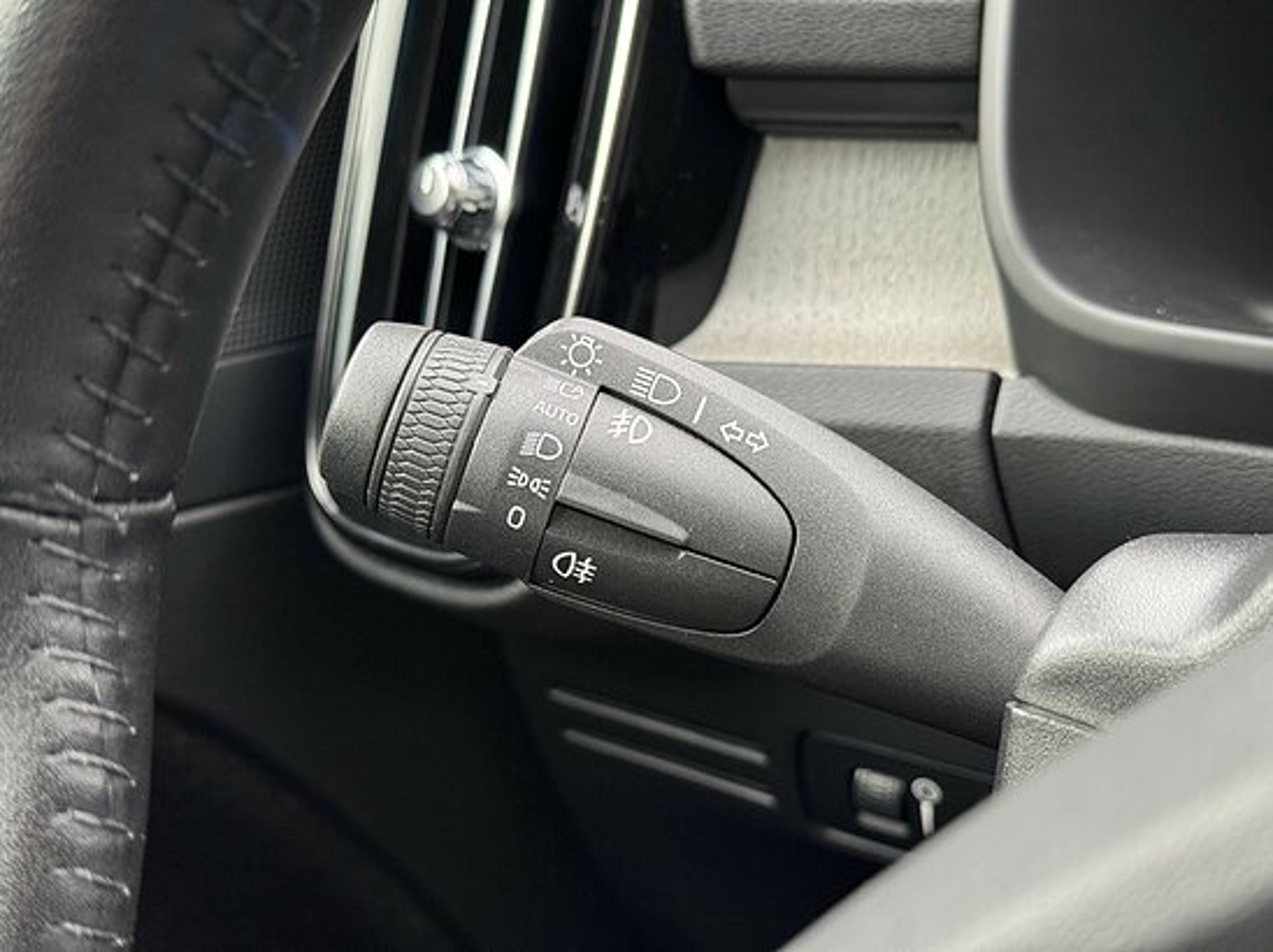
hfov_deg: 39.7
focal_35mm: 48
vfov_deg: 30.2
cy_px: 476
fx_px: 1764
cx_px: 636
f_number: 1.78
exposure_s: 1/60
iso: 250
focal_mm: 6.76
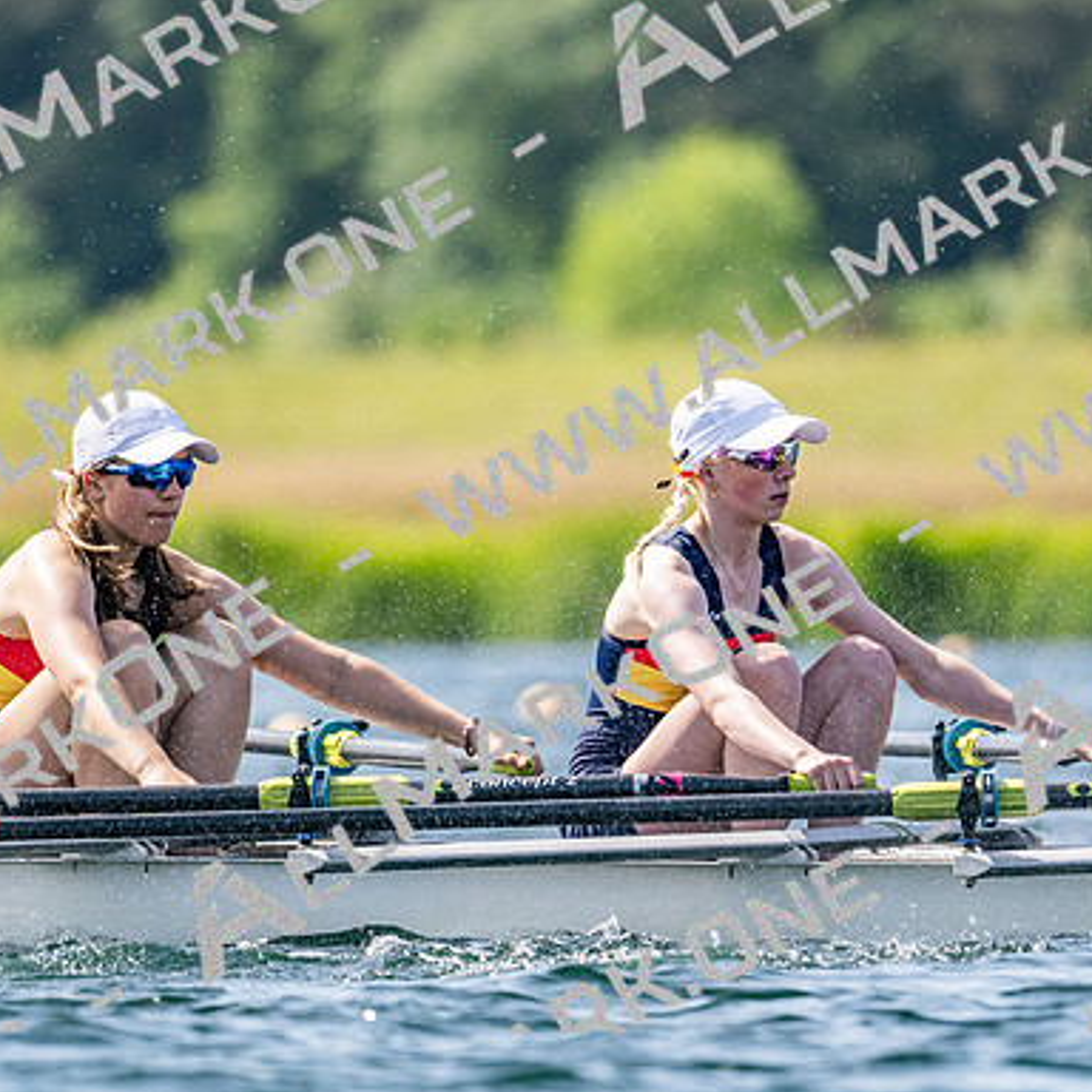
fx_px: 27482
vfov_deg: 2.3
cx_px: 768
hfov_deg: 2.3
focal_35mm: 770
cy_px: 546
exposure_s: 1/2500
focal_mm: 400
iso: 280
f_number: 4.5
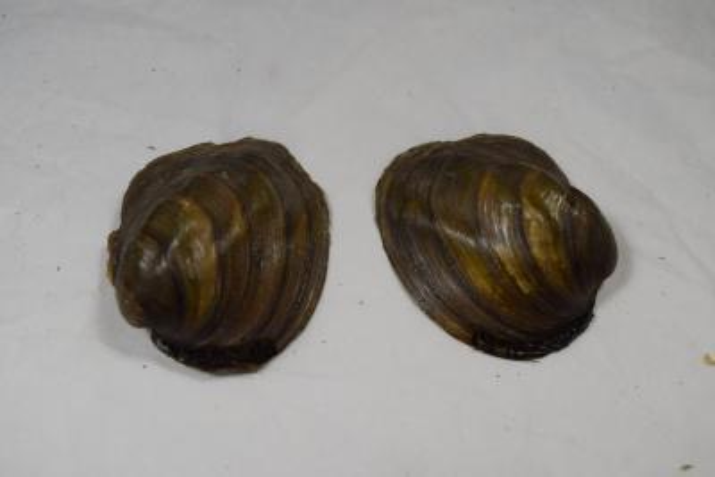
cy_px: 238
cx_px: 358
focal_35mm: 45
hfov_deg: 43.6
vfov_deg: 29.9
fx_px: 894
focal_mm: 30
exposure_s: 1/250
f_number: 8
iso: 360
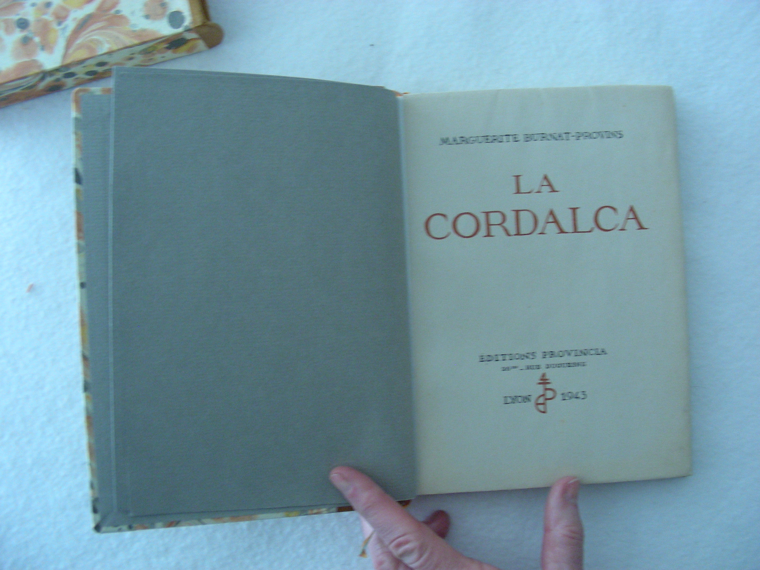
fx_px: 834
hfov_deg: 49.0
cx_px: 380
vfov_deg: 37.7
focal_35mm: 38
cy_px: 285
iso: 186
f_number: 3.5
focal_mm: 6.3
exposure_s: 1/30
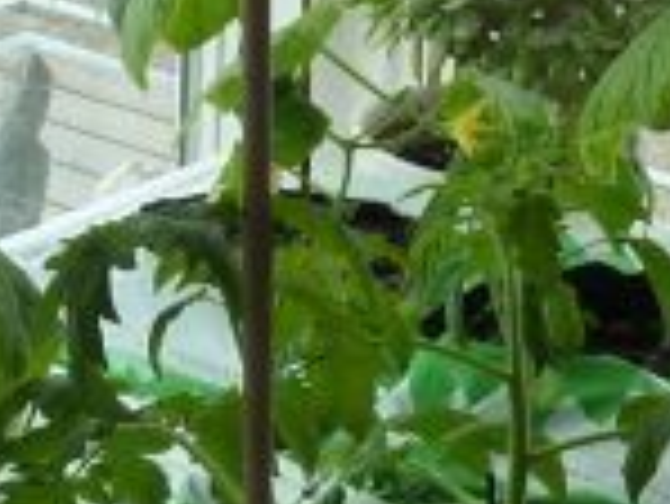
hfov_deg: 14.4
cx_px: -27
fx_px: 2596
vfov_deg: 11.0
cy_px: 72
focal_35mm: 134
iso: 125
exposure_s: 1/40
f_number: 3.3
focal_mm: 4.1
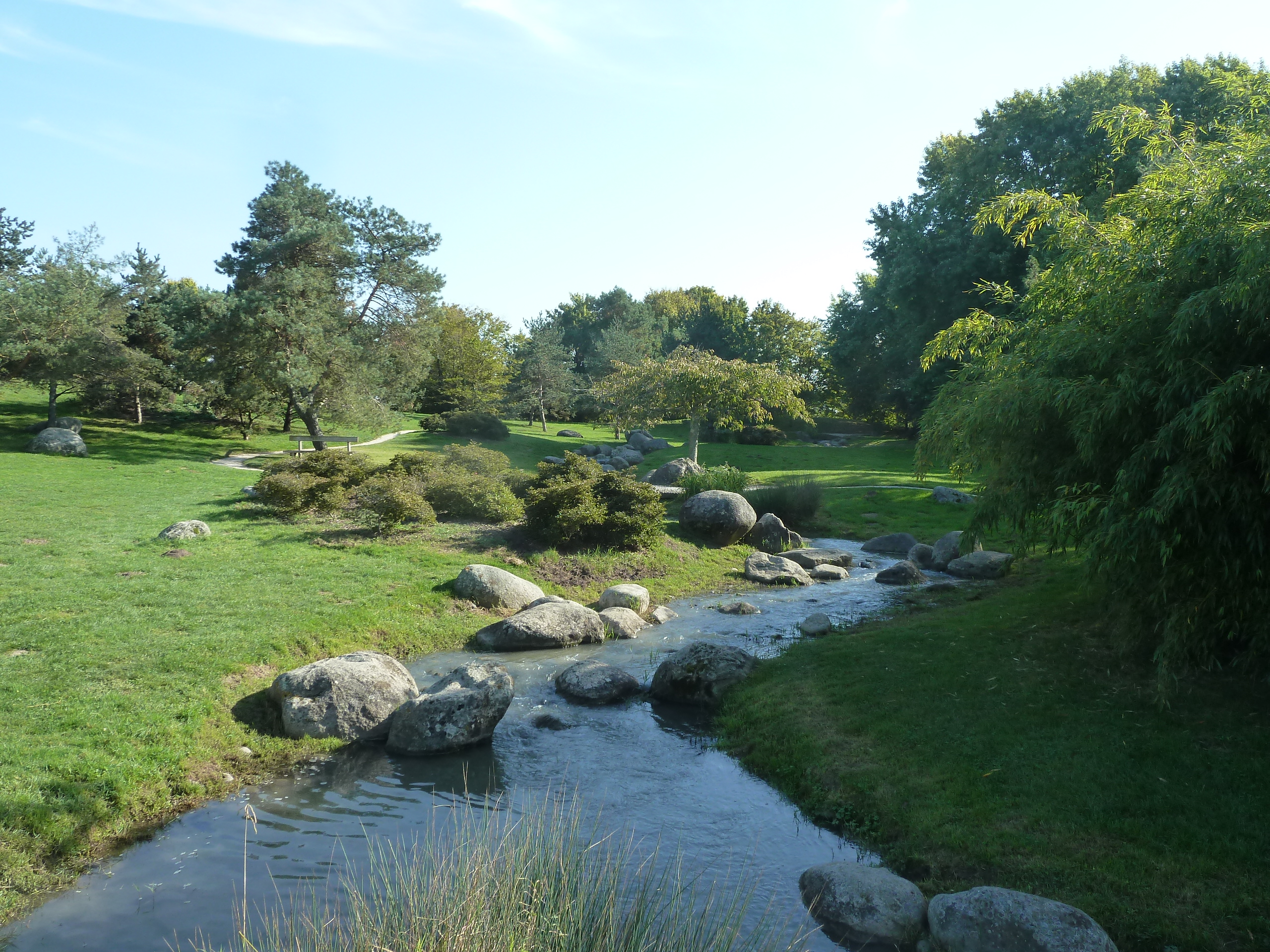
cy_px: 476
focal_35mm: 29
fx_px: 1064
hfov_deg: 61.7
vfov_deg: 48.2
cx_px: 635
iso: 125
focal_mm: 4.7
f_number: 4
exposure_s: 1/250
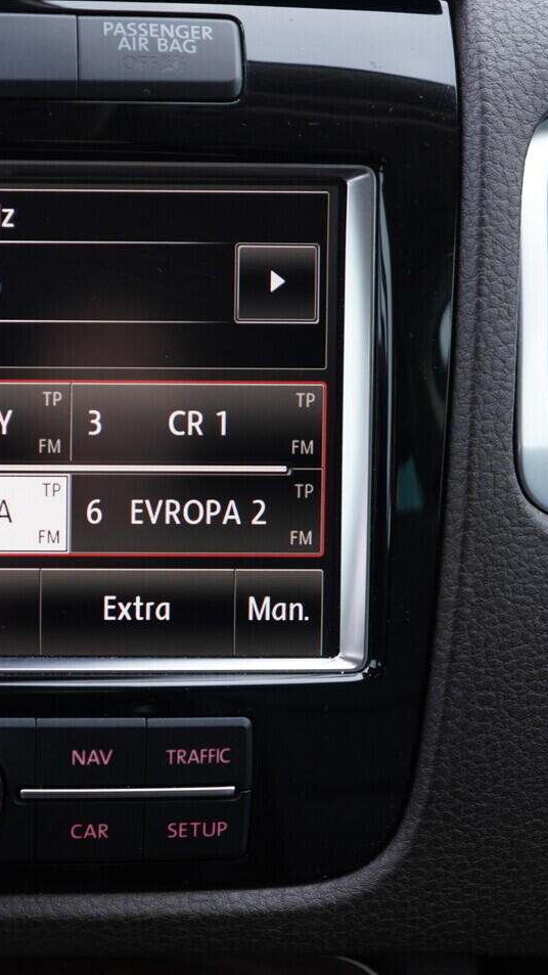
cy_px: 488
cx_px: -39
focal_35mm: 57
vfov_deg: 36.6
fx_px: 1473
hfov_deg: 20.2
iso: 200
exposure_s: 1/40
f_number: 2.8
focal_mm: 24
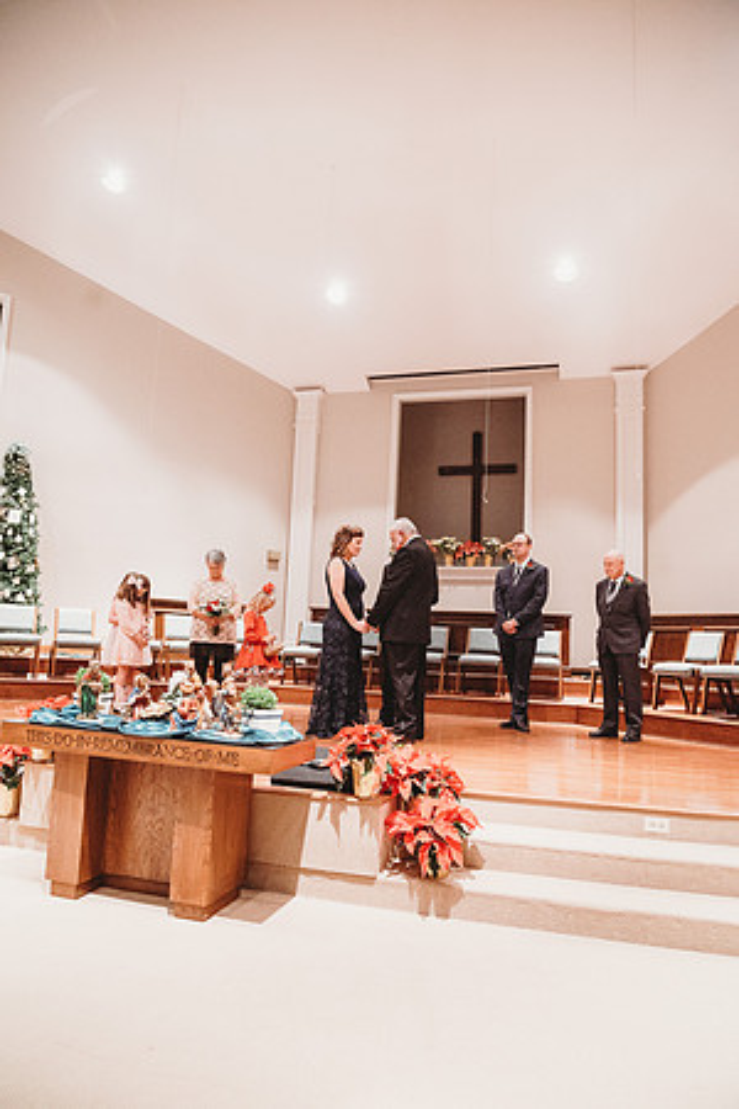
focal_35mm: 24
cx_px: 370
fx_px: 739
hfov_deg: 53.1
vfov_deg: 73.7
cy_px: 554
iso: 5000
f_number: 4
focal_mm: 24
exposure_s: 1/200
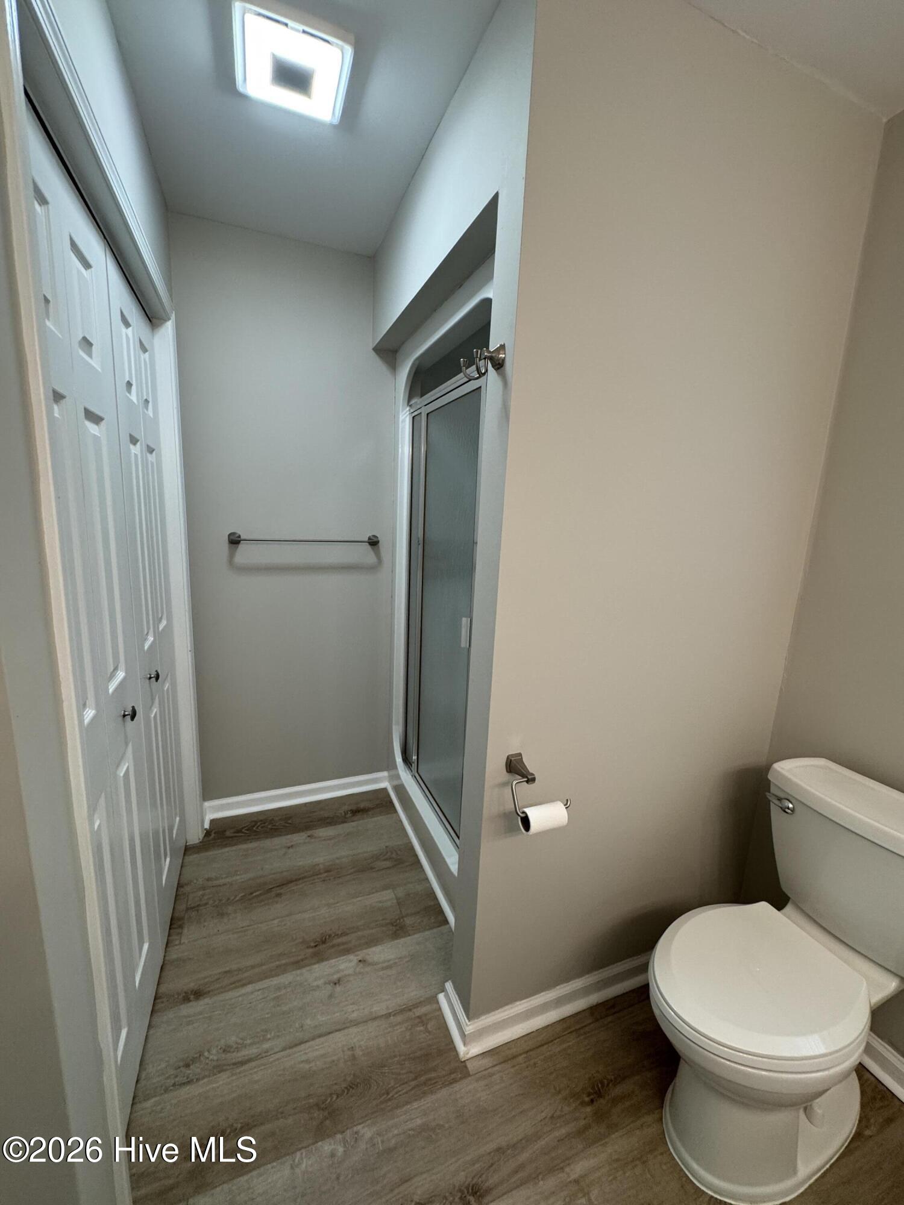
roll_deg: -1.7
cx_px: 452
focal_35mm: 14
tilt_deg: -10.1
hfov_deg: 85.7
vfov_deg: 102.1
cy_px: 602
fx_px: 487
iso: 200
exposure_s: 1/120
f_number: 2.2
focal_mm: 2.22
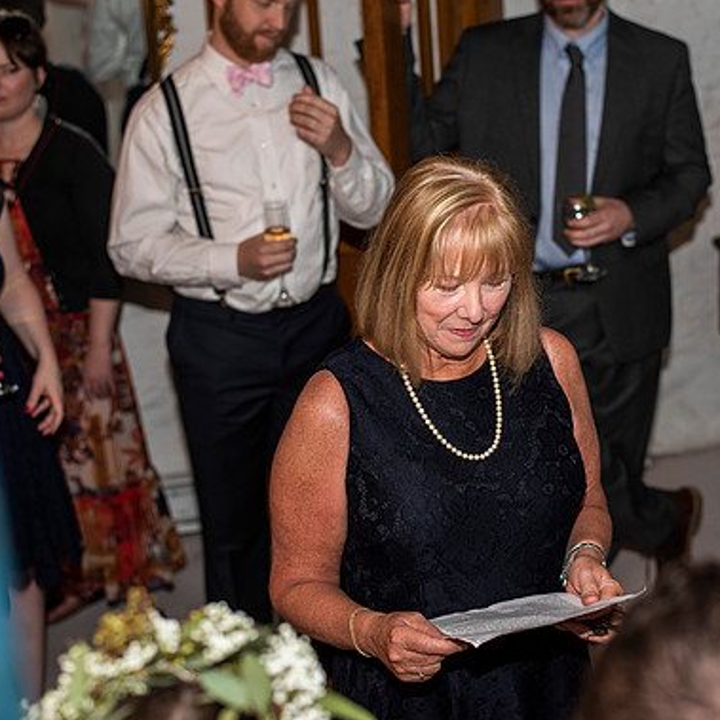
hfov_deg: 26.4
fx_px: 1530
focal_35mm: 65
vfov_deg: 26.5
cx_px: 464
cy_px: 364
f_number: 3.2
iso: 500
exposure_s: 1/100
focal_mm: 50
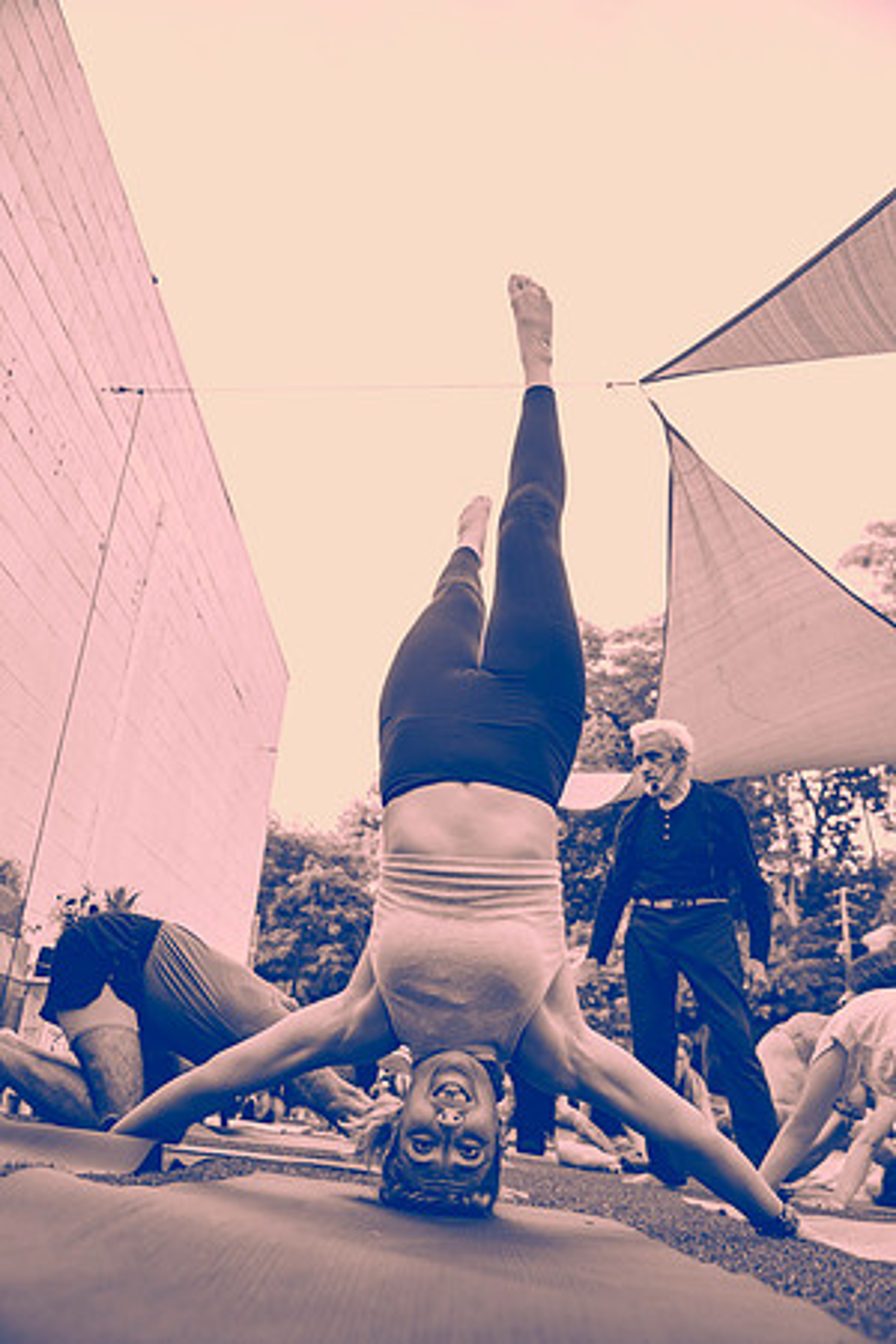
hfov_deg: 43.6
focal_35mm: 30
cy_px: 672
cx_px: 448
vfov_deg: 61.9
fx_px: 1120
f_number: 5
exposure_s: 1/250
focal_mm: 30
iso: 800
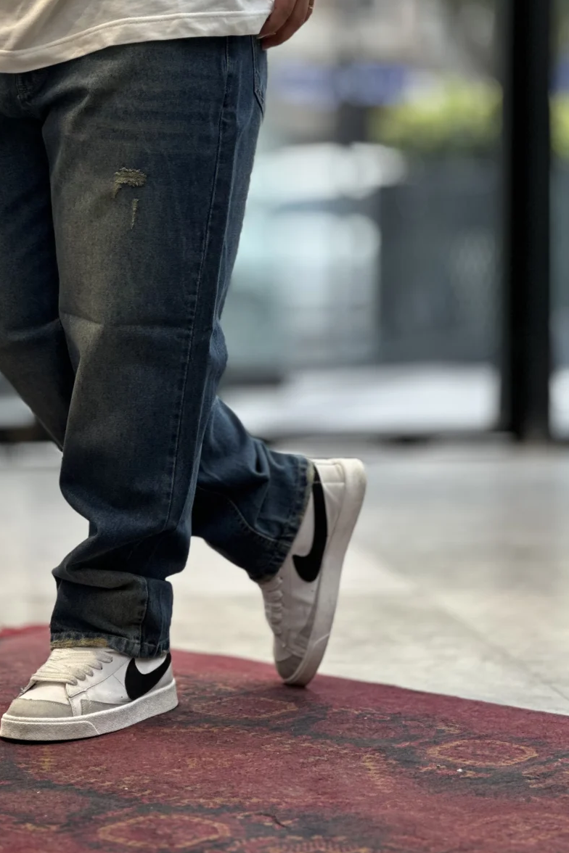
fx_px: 2584
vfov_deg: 18.7
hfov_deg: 12.5
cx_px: 150
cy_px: 282
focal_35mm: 109
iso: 64
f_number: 2.8
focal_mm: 9
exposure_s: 1/100
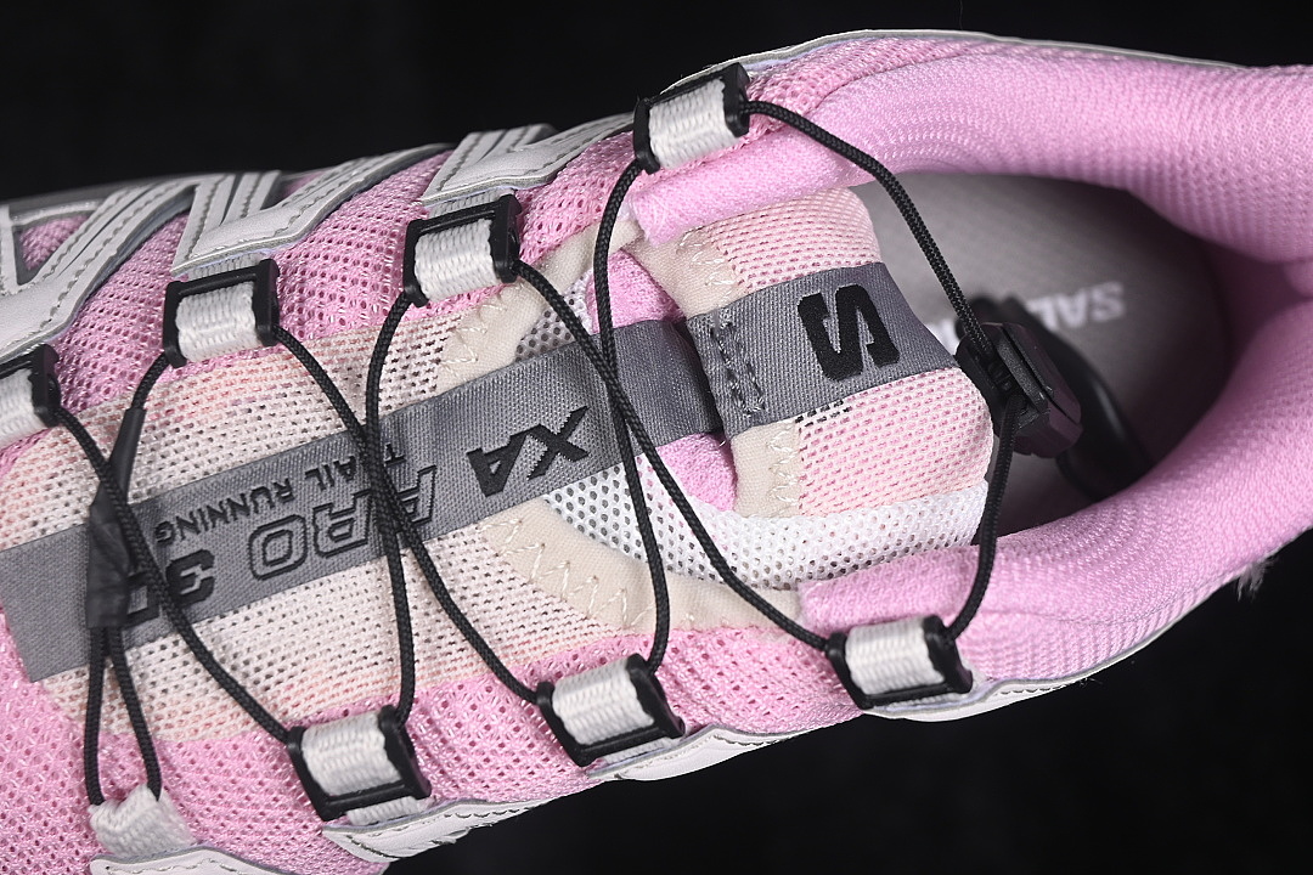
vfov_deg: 18.2
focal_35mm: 75
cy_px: 438
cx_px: 656
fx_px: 2735
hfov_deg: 27.0
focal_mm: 50
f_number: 7.1
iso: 160
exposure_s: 1/80
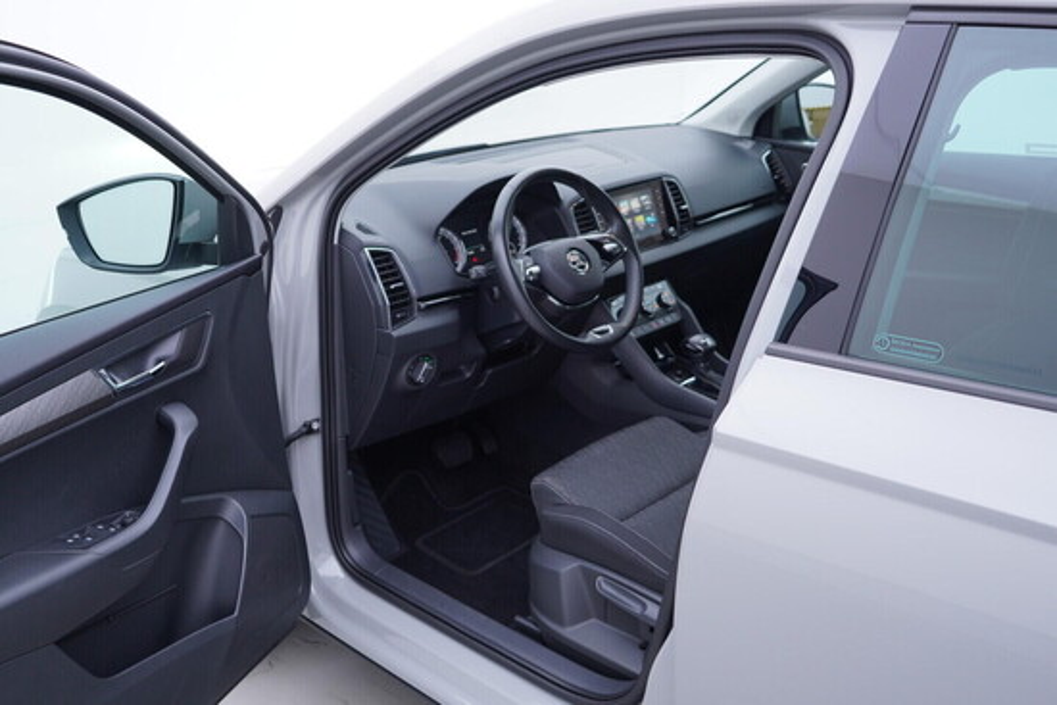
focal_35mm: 36
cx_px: 528
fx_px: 1057
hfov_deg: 53.1
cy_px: 352
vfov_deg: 36.9
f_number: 3.2
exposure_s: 1/50
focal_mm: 24
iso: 125
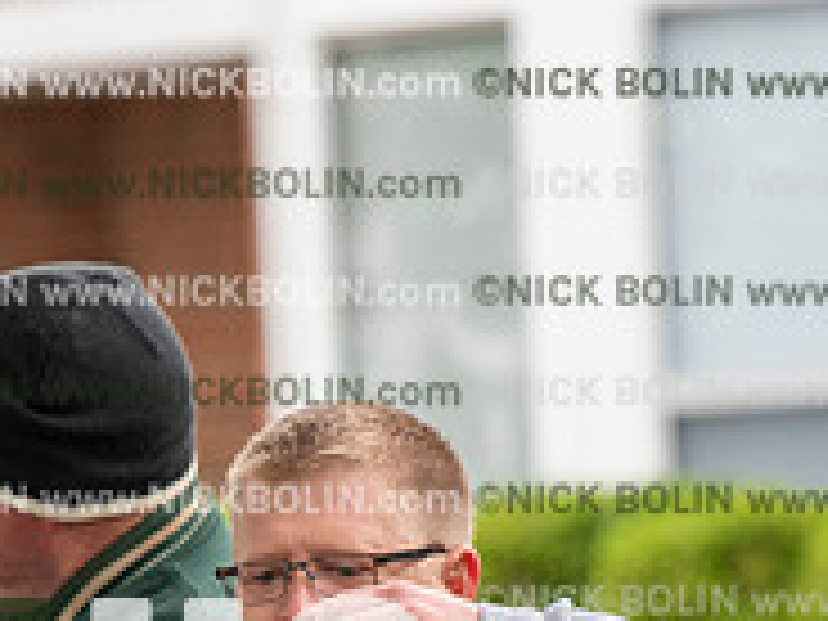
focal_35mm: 606
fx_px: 14495
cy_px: 812
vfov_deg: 2.5
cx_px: 112
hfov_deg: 3.3
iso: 900
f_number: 5.6
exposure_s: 1/125
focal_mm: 200
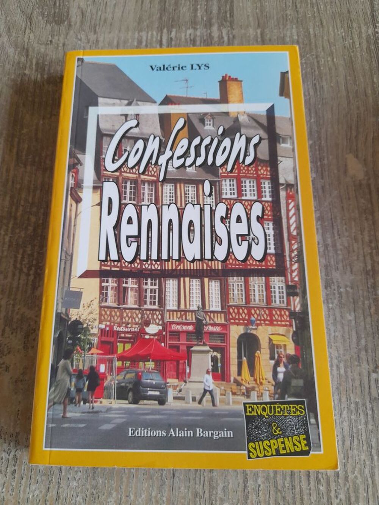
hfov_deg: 54.9
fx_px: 365
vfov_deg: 69.4
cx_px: 190
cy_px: 252
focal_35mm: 25
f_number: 2
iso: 200
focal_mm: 4.6
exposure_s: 1/60
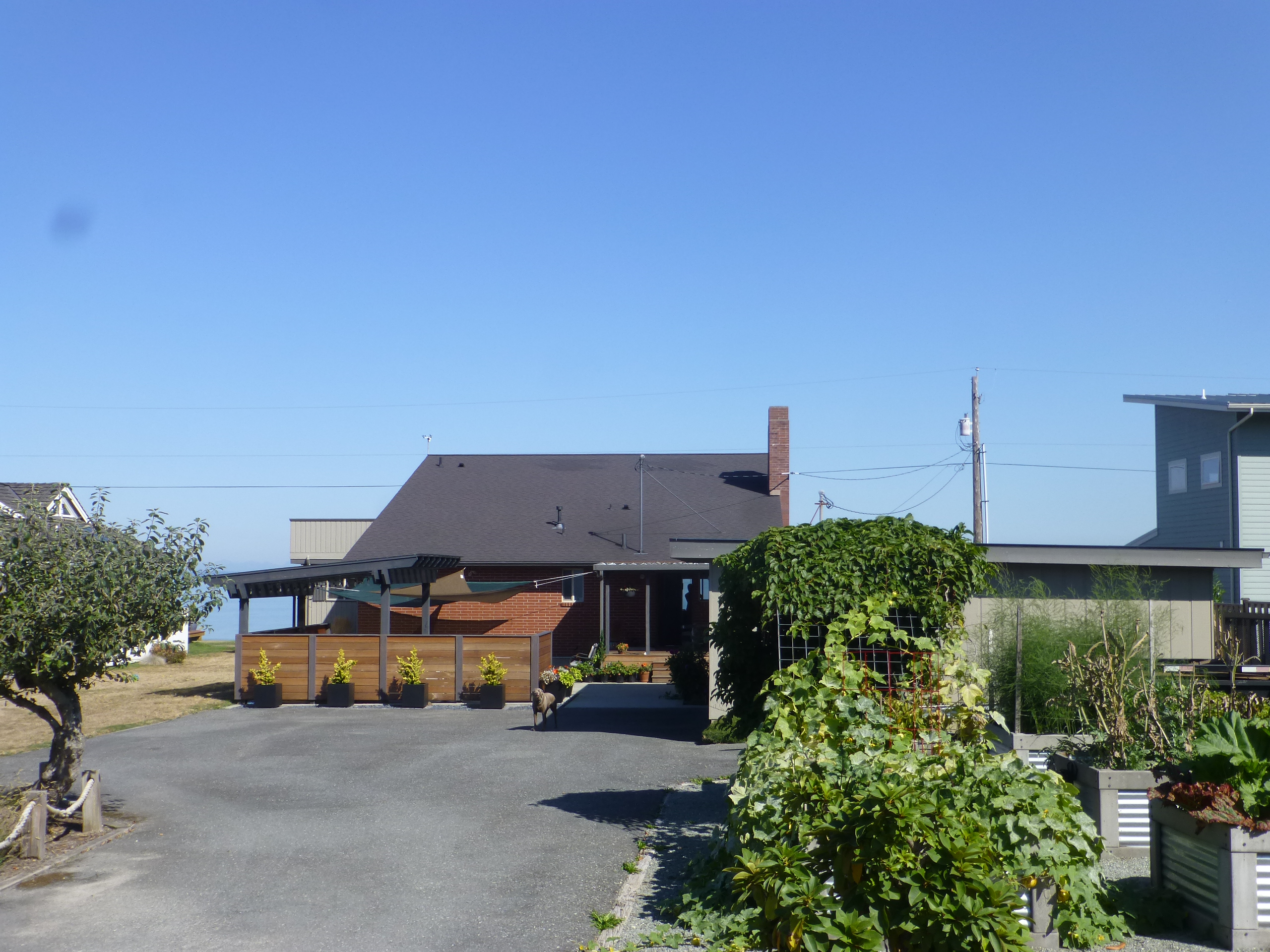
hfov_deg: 47.9
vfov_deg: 36.8
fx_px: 1431
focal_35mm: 39
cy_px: 476
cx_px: 635
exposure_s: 1/1000
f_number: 3.9
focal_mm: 6.9
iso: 100
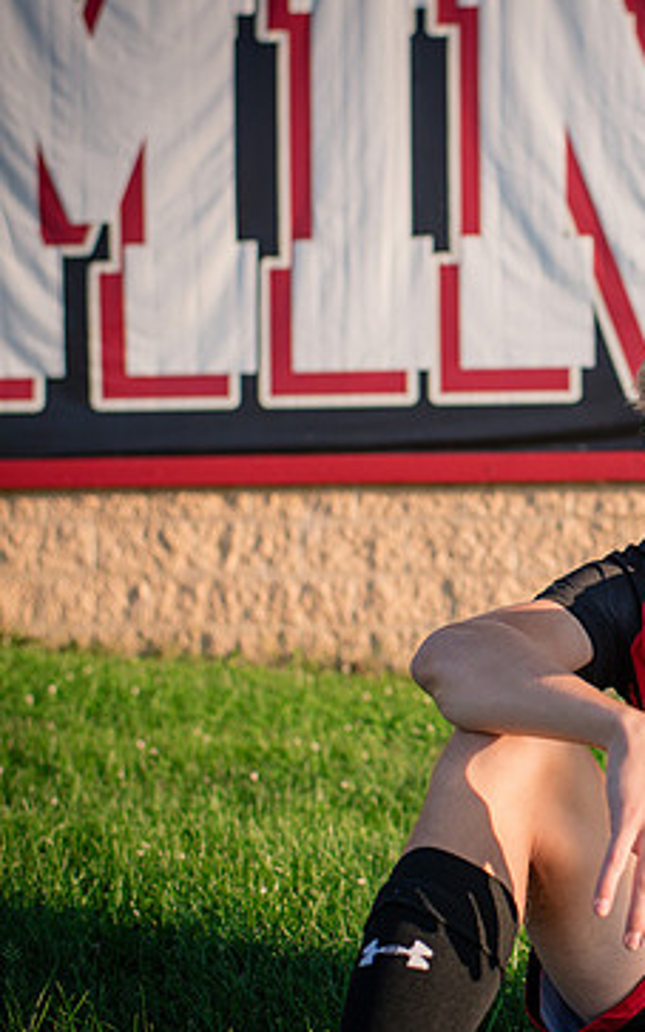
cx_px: 710
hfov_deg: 21.6
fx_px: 1603
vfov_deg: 35.7
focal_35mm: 57
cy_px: 516
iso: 320
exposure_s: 1/2500
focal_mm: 35
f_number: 2.8
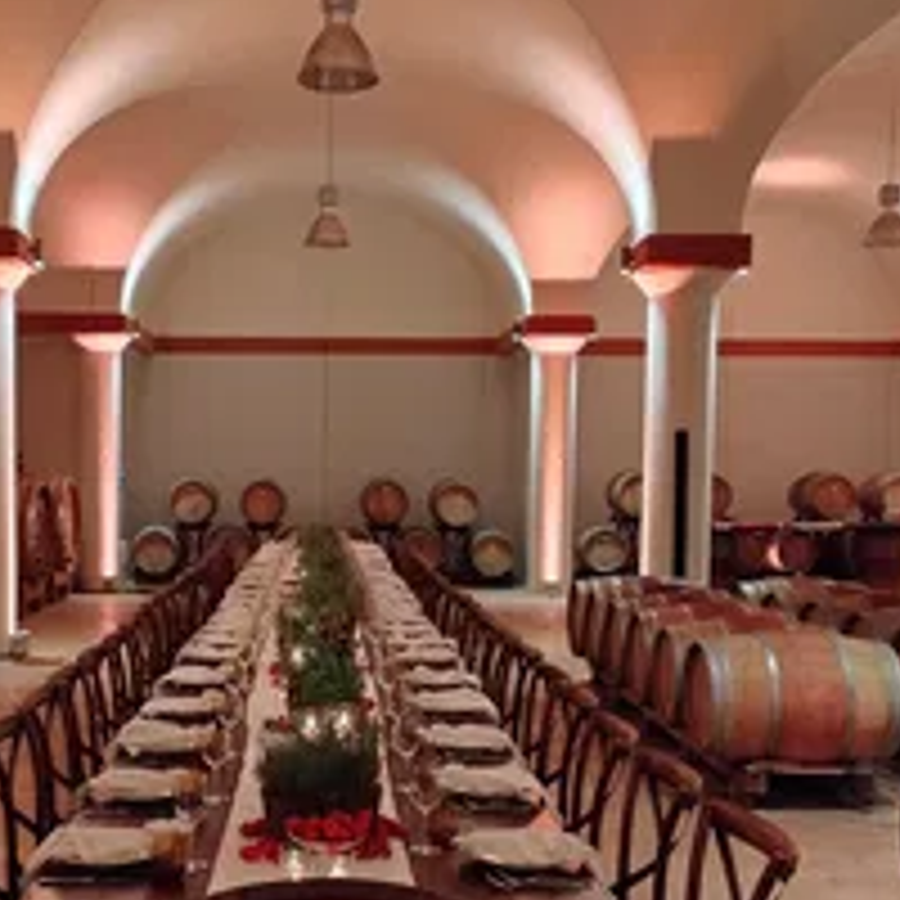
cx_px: 313
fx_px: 1294
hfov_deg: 38.0
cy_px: 547
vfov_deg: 38.2
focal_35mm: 44
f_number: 1.7
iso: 1534
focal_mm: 4.71
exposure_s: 1/24
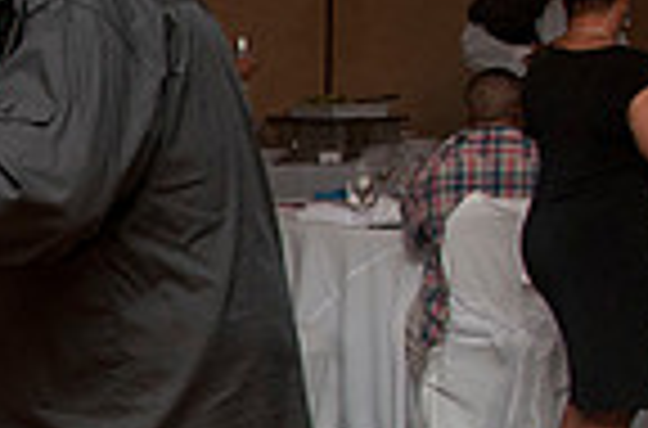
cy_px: 457
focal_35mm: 121
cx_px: -288
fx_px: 2171
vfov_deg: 11.1
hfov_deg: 15.8
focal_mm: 20
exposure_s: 1/125
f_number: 5.6
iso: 400
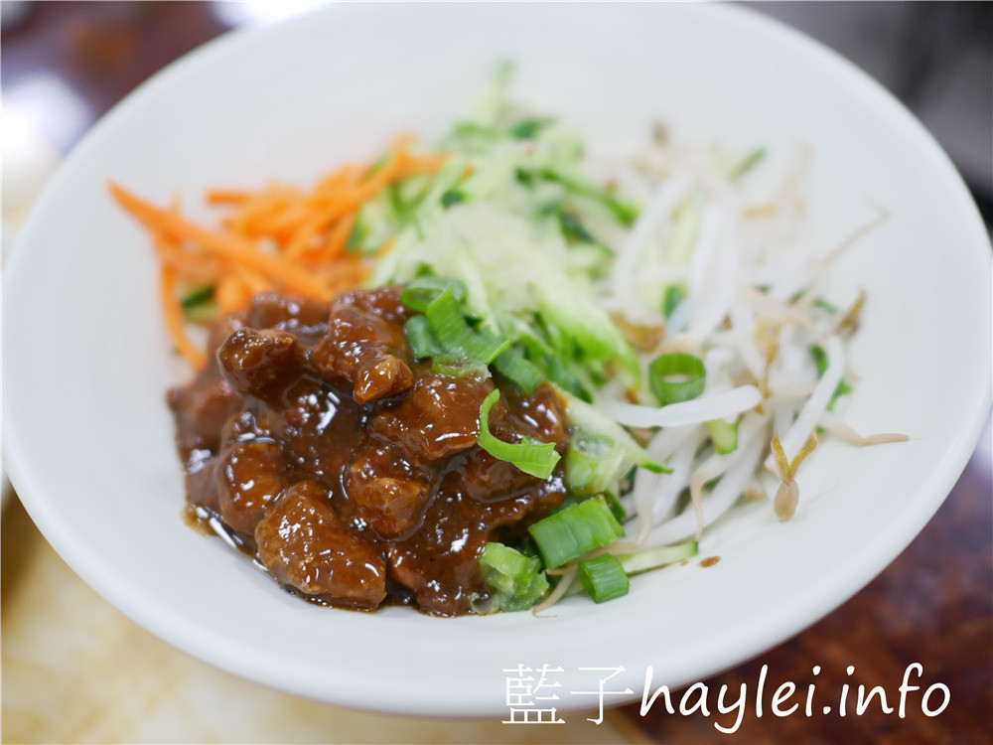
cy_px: 372
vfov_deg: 46.8
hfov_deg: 60.0
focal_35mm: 30
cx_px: 496
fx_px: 861
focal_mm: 15
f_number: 1.7
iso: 320
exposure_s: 1/60
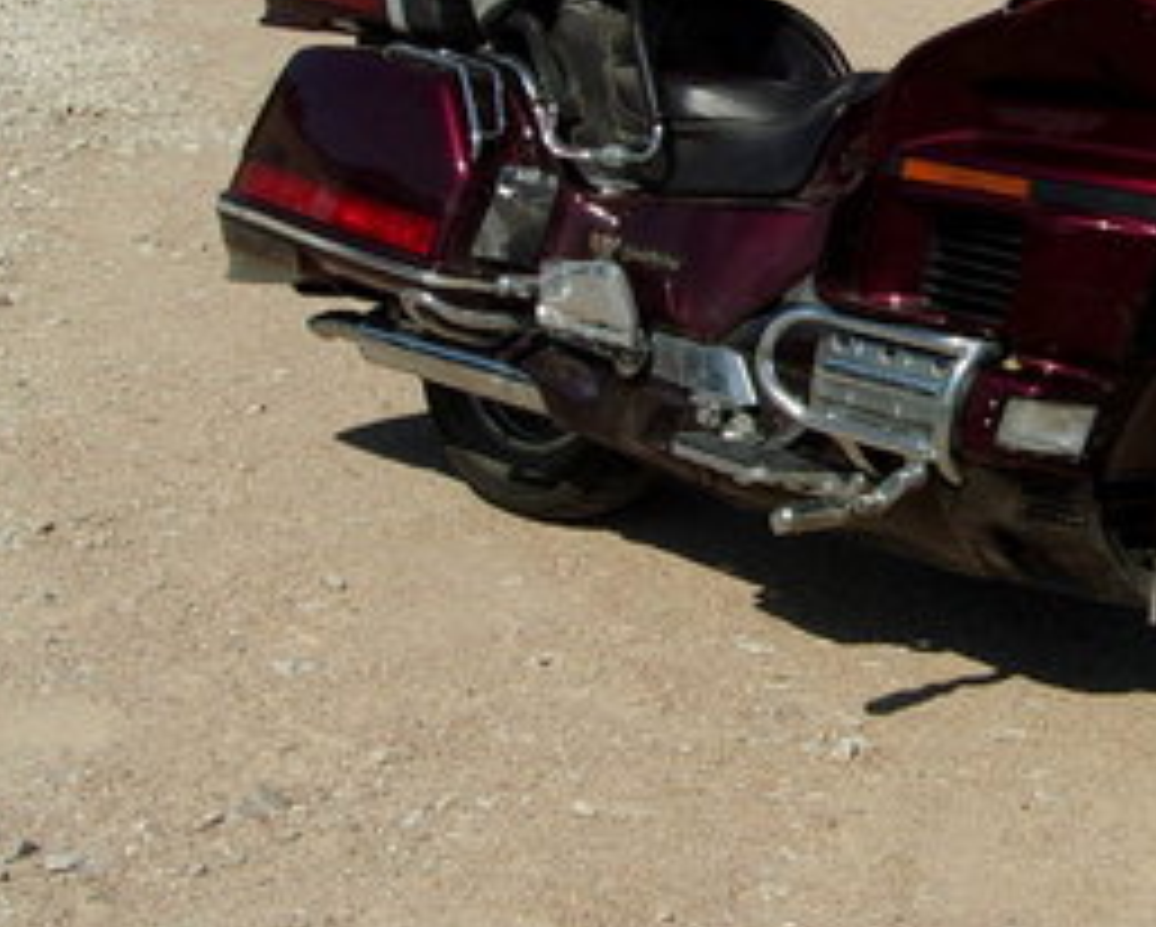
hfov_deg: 22.7
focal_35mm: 82
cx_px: 1021
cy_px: 306
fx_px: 2808
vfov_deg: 18.7
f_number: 10.4
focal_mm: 4.9
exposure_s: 1/180
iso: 80
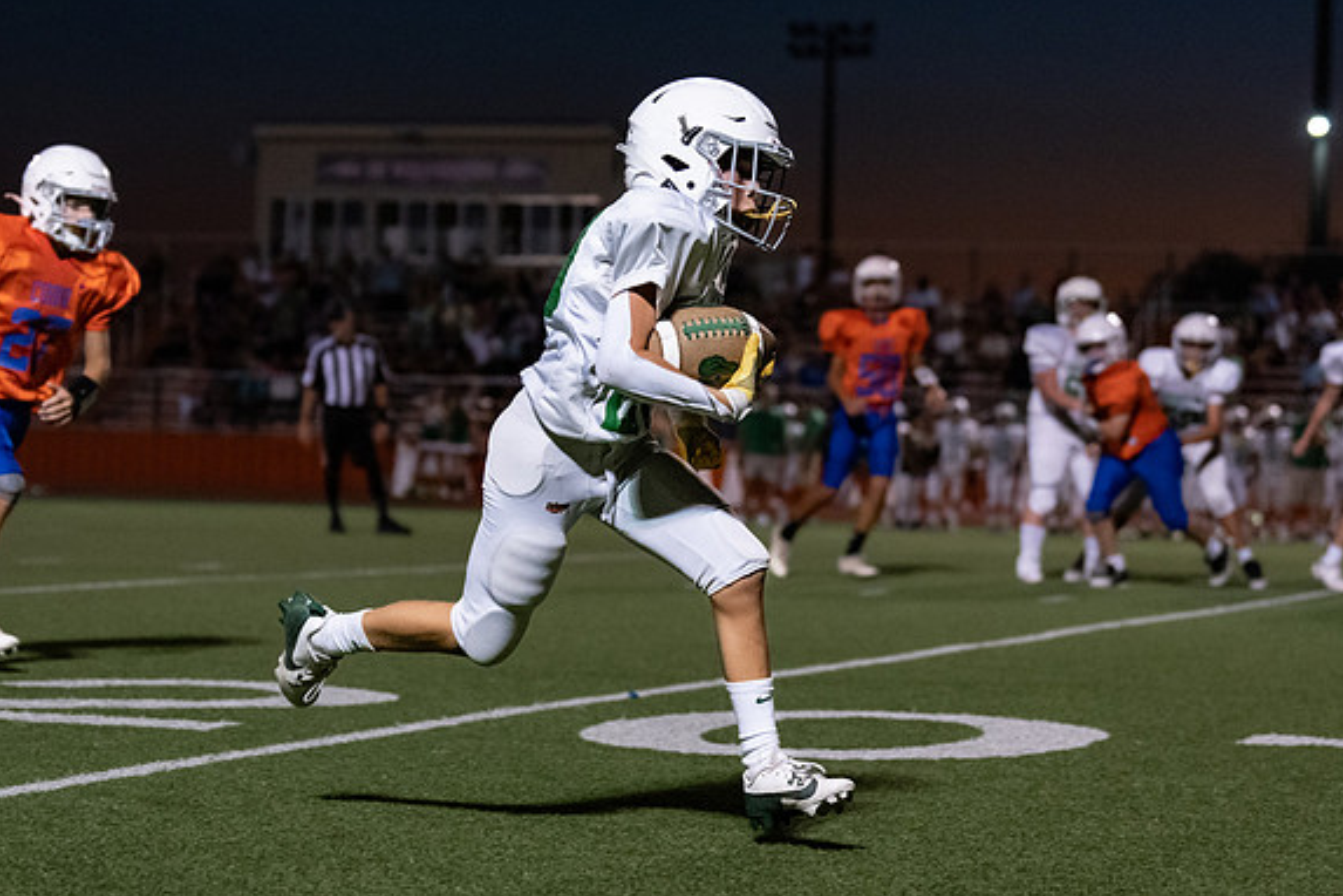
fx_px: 4178
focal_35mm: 112
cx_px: 596
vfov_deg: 12.2
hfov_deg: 18.3
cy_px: 458
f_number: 2.8
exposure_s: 1/1000
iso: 4000
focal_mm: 70
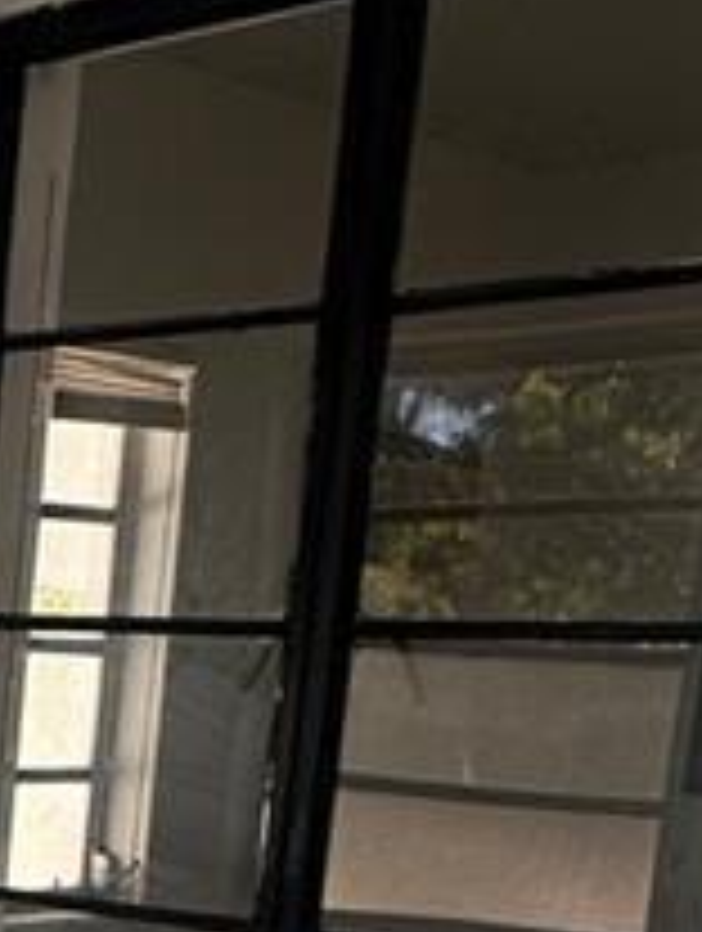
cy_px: 1081
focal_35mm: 81
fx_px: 2183
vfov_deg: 22.4
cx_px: -644
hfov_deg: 15.2
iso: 64
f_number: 2.2
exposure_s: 1/99
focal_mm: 2.22
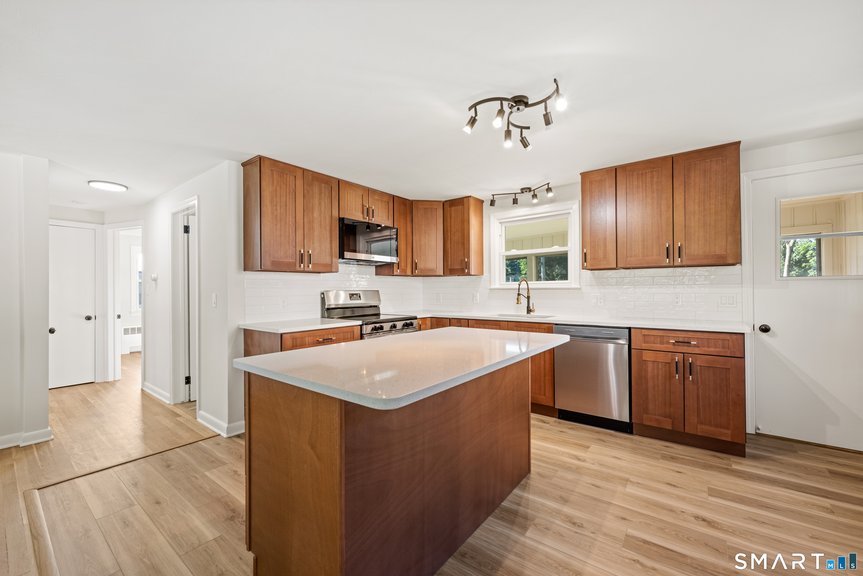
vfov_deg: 81.2
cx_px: 432
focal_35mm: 14
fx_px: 336
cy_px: 288
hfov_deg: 104.3
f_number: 8
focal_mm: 14
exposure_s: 1/5
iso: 250
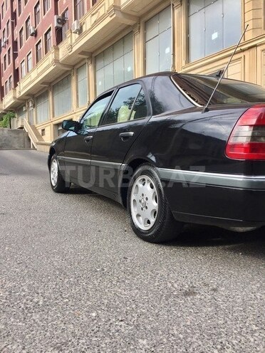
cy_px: 176
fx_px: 296
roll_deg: +1.2
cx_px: 132
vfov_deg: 61.7
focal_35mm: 29
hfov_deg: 48.2
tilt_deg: -2.1
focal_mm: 4.15
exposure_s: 1/557
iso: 32
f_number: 2.2
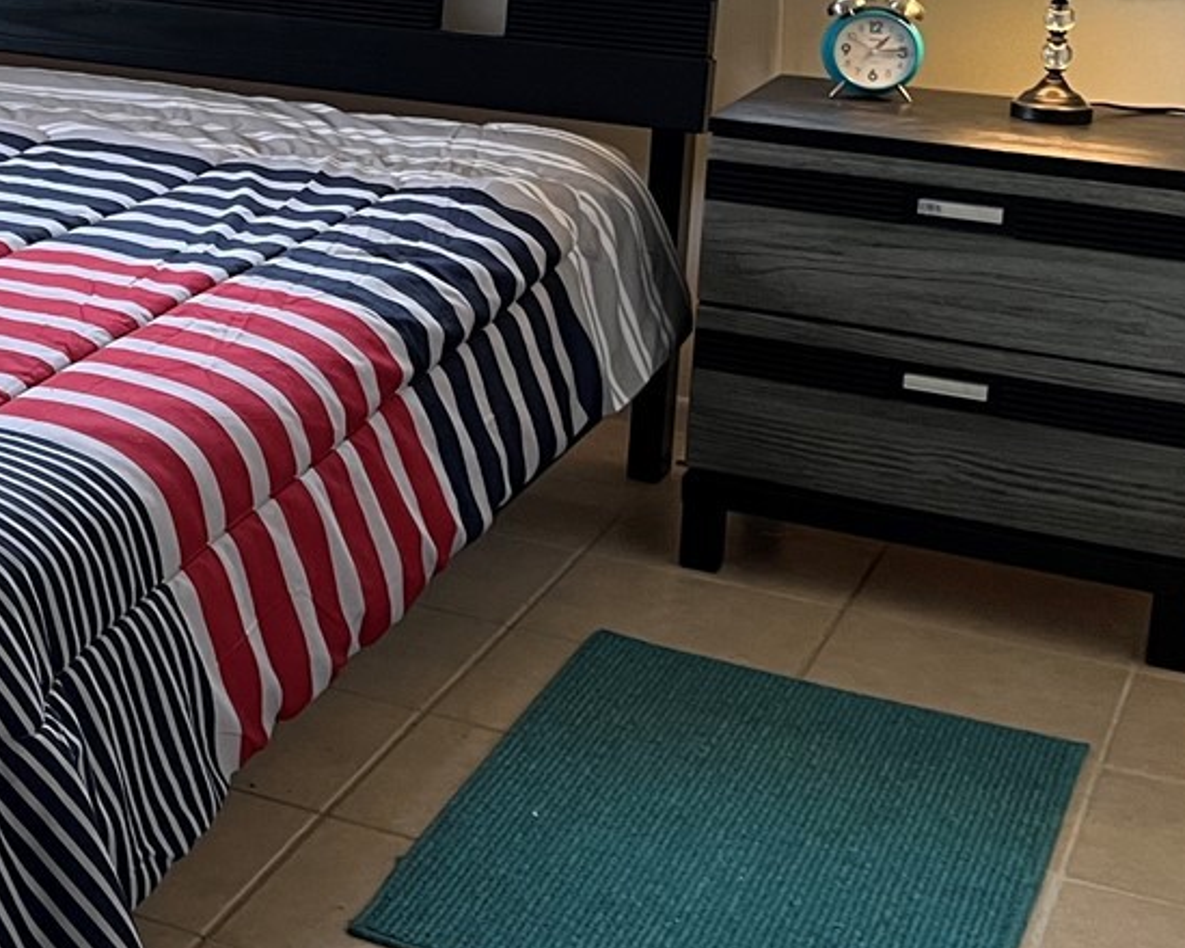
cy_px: -19
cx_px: -406
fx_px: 2595
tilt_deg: -9.2
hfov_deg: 22.6
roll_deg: +0.2
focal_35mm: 74
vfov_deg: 20.0
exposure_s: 1/60
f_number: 1.6
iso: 200
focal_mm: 5.1
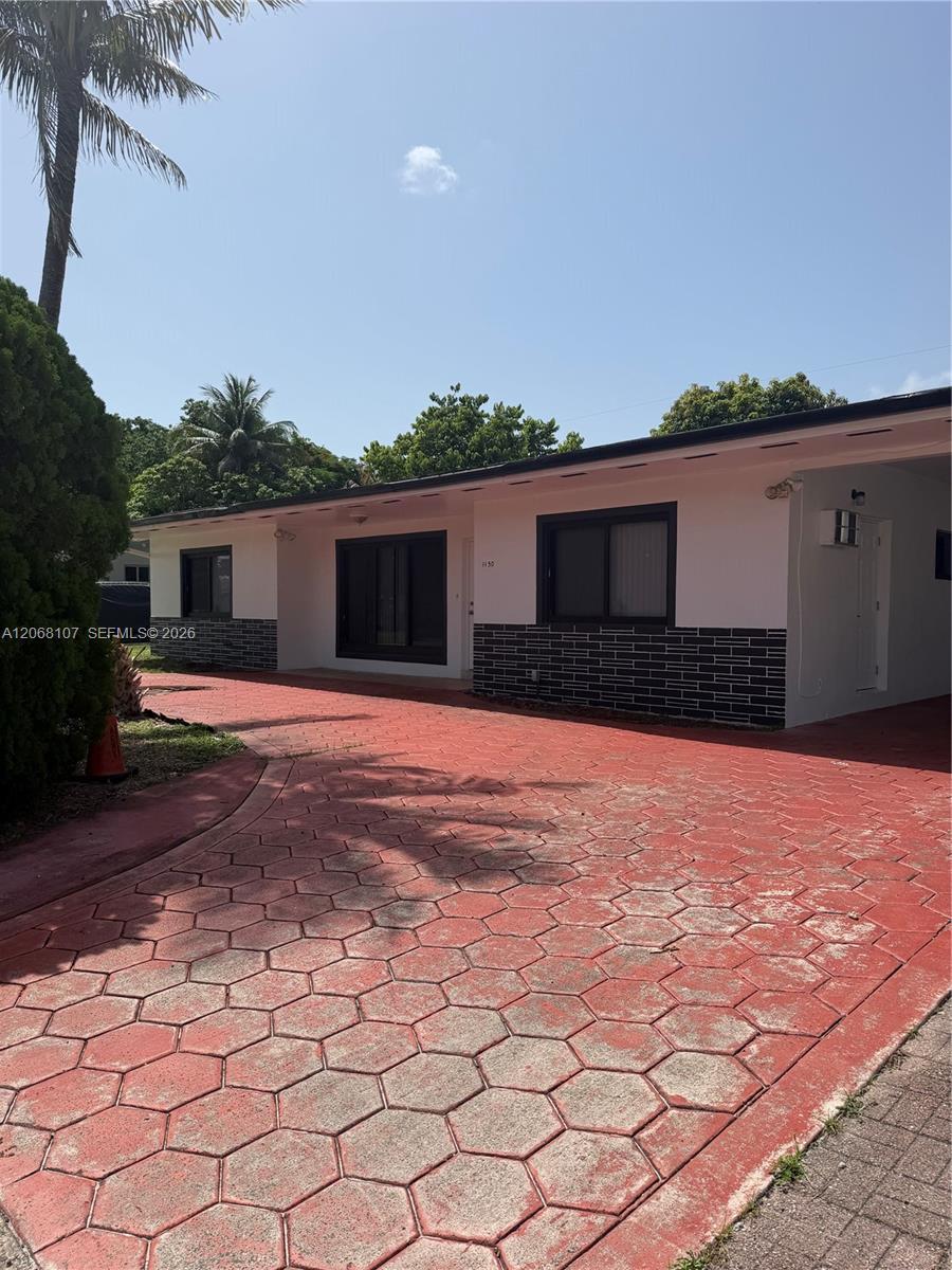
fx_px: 880
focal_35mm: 24
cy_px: 635
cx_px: 476
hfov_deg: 56.8
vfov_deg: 71.6
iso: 80
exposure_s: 1/7353
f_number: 1.78
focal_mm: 6.76
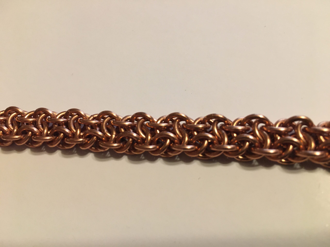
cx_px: 165
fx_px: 276
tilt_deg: -61.1
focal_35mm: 29
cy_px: 124
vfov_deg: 48.2
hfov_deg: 61.7
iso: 160
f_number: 2.2
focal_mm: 4.15
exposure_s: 1/30
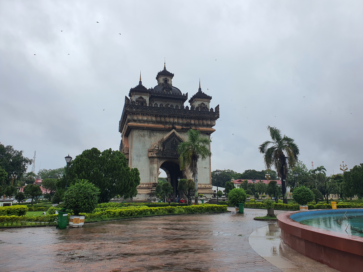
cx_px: 182
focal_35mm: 26
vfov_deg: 53.1
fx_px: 273
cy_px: 136
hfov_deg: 67.3
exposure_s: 1/1288
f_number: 2.4
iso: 50
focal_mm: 4.3
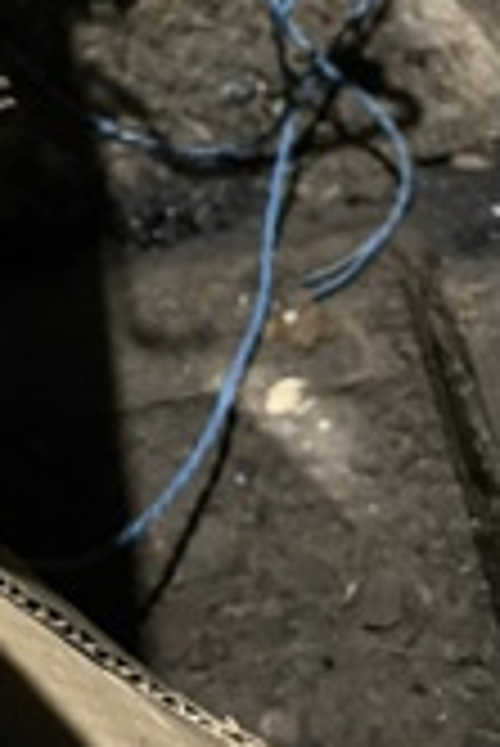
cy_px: -288
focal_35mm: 78
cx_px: -153
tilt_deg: -82.4
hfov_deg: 16.5
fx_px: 1621
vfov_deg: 22.5
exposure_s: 1/25
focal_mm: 5.1
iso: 640
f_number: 1.6
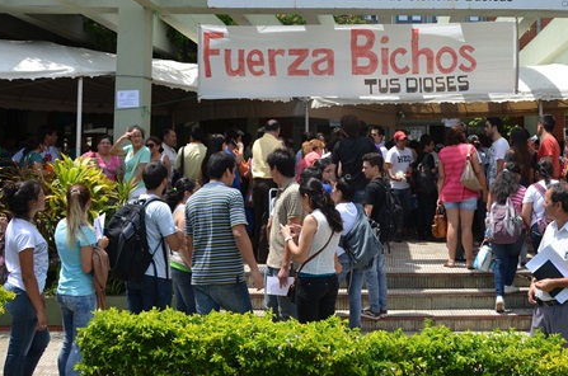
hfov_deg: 44.6
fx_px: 677
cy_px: 117
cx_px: 395
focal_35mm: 43
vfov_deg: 30.7
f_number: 8
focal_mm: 20
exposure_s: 1/250
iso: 140
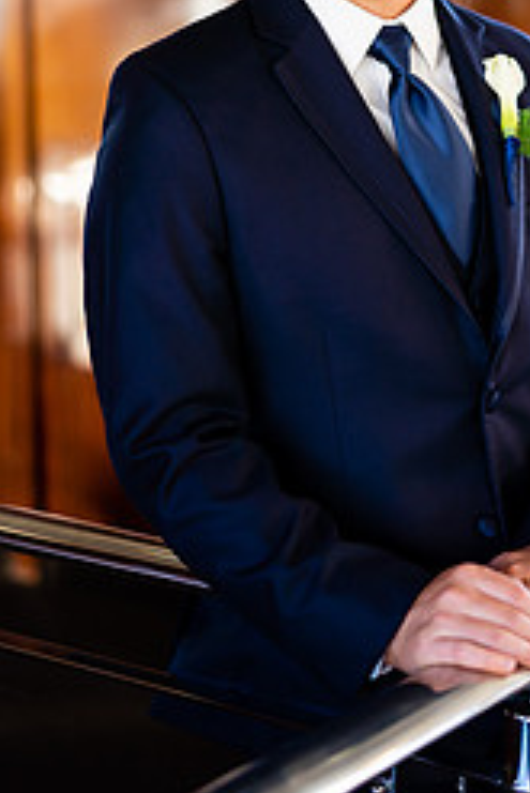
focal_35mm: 91
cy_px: 231
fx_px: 2007
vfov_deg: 22.2
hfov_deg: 15.0
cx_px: 376
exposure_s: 1/320
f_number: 1.4
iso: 160
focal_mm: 50
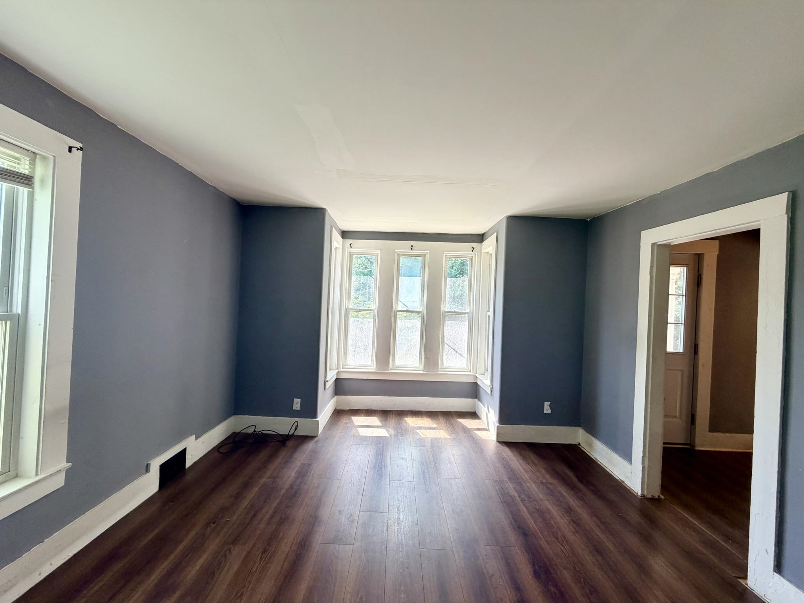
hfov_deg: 102.1
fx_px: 325
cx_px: 402
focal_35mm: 14
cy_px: 302
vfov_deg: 85.7
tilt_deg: +0.5
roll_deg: -2.3
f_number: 2.2
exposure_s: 1/121
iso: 160
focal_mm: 2.22
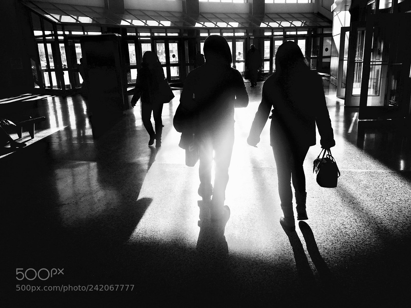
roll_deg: +3.3
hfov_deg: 61.7
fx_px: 344
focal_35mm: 29
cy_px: 154
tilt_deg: -15.9
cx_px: 206
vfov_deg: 48.2
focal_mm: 4.15
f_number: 2.2
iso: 32
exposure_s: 1/824
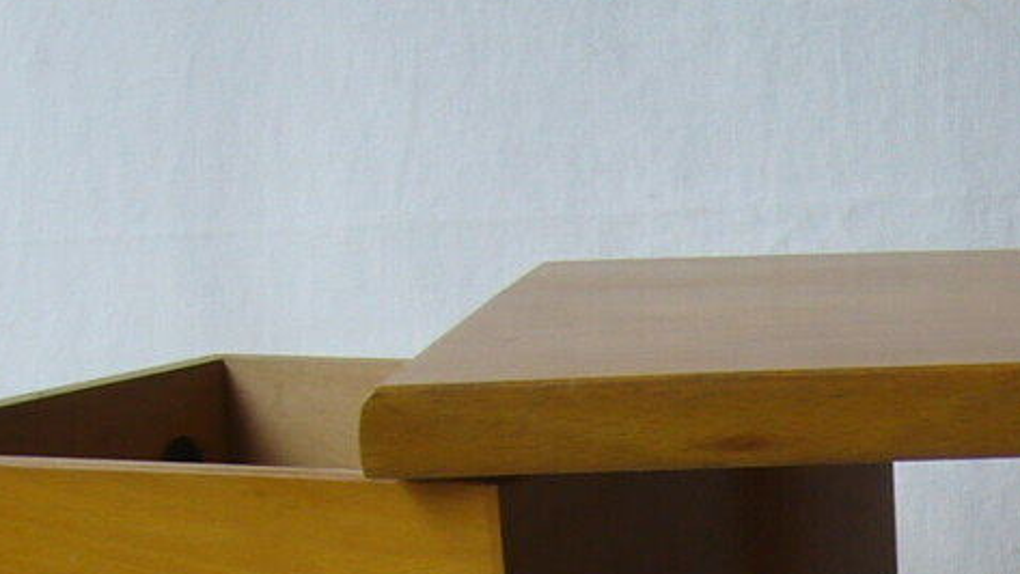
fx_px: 3489
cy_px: 1055
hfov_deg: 15.9
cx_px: 1292
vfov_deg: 9.0
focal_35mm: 129
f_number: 2.8
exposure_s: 1/50
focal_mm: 5.8
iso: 80
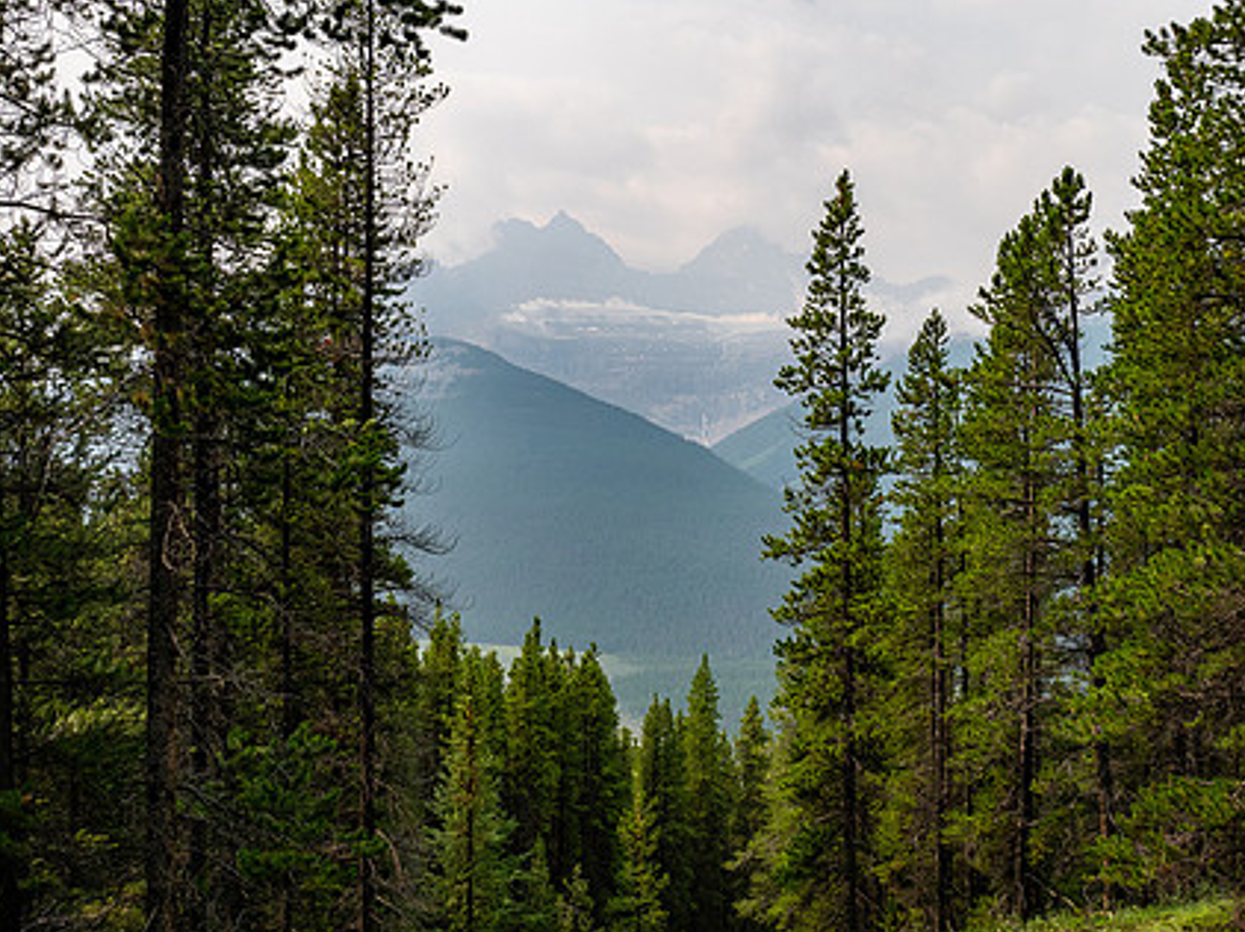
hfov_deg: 55.4
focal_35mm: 33
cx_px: 608
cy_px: 426
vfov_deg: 42.9
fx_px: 1186
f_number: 8
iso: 200
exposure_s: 1/400
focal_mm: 12
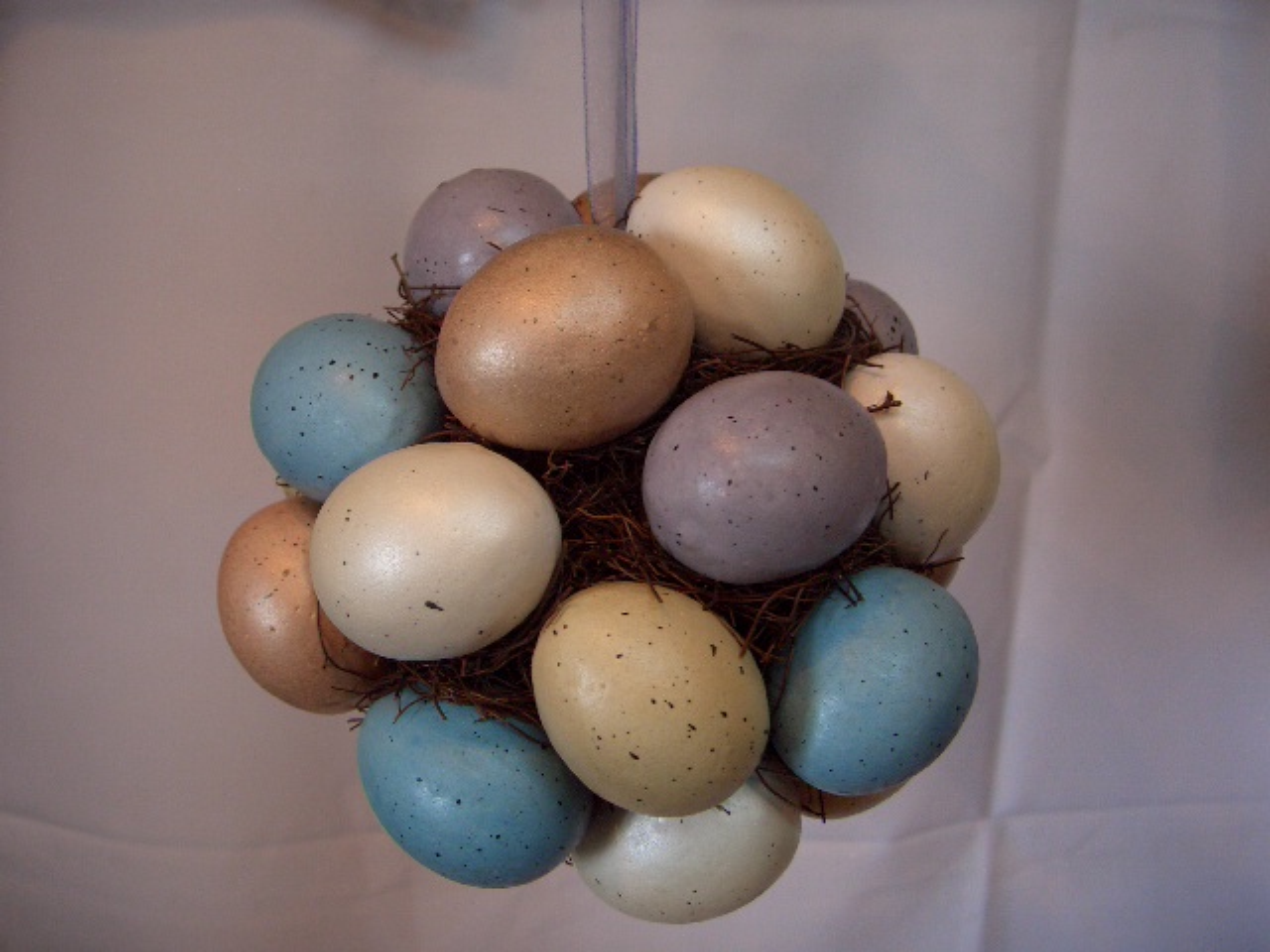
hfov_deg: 47.9
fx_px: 1431
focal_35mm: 39
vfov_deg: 36.8
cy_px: 476
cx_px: 635
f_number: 2.8
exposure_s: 1/50
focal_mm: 8
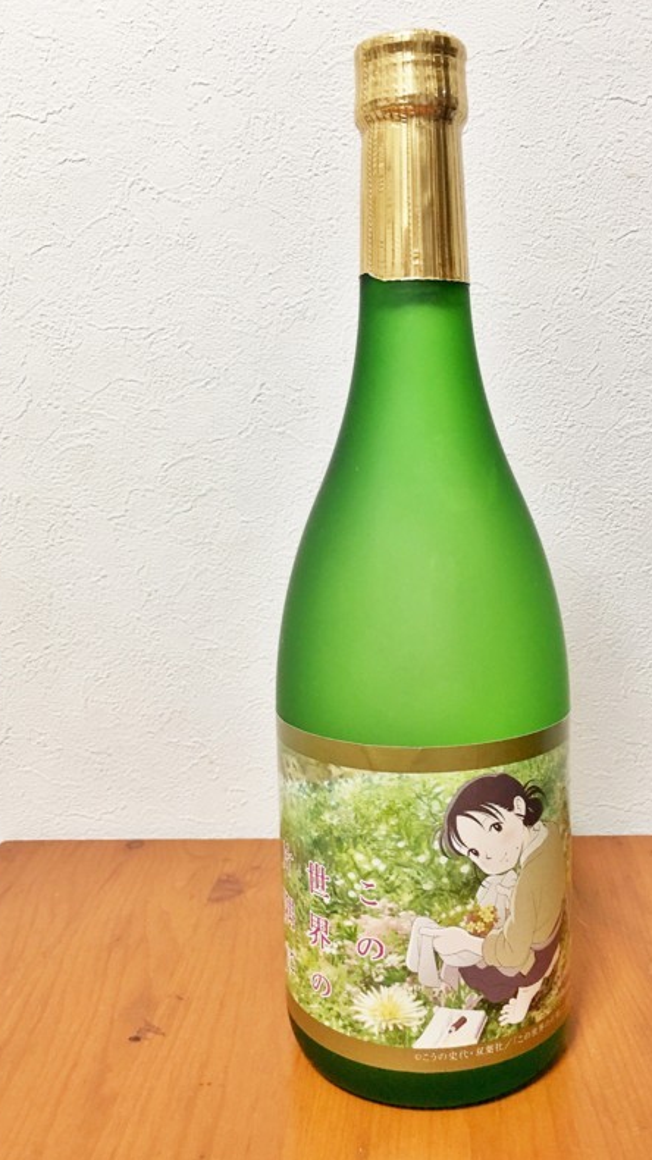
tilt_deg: -10.2
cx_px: 395
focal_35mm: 32
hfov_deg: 36.5
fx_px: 984
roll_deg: +1.0
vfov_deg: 61.0
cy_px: 579
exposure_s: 1/15
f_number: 2.2
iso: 50
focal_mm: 4.15
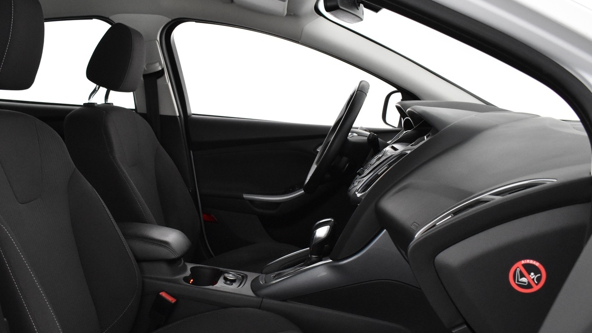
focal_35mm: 38
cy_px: 228
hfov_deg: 52.5
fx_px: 597
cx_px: 246
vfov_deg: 30.9
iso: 3200
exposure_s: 1/80
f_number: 4.5
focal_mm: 18
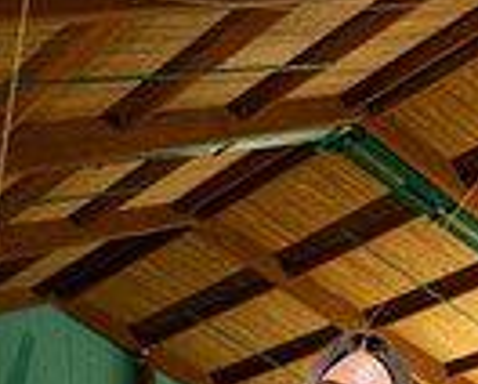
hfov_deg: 18.7
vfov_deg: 12.9
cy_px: 804
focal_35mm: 102
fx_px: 1445
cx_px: 304
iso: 500
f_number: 4
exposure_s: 1/250
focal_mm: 32
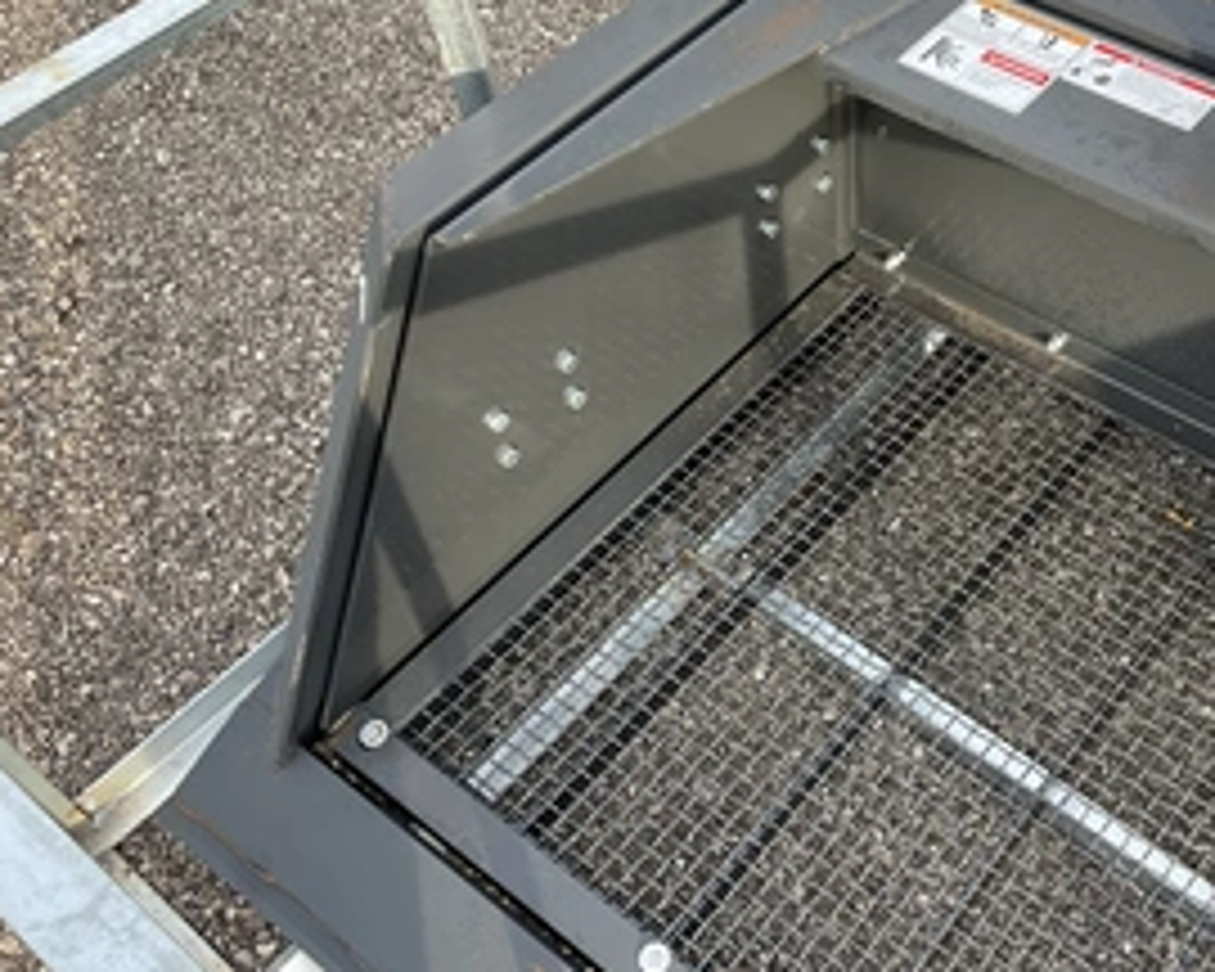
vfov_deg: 35.7
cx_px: 796
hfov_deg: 43.3
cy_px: 477
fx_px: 1510
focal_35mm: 42
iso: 25
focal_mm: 3
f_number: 1.8
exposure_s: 1/122
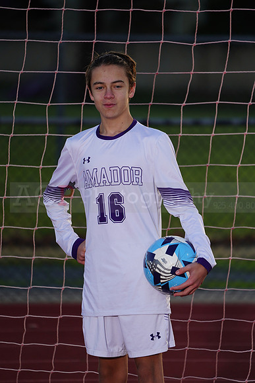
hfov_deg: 3.4
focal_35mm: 400
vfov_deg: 5.2
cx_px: 128
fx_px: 4247
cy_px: 192
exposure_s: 1/250
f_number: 5.6
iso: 200
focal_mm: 400
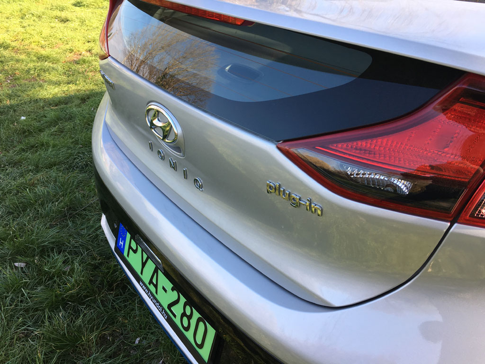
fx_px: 406
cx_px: 242
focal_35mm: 29
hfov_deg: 61.7
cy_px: 182
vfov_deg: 48.2
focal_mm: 4.15
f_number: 2.2
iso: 25
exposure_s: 1/182
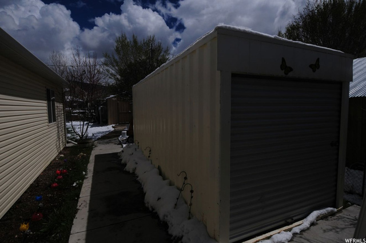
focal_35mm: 18
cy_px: 122
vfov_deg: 67.2
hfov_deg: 90.1
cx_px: 183
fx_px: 183
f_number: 16
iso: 200
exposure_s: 1/1000
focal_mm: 12
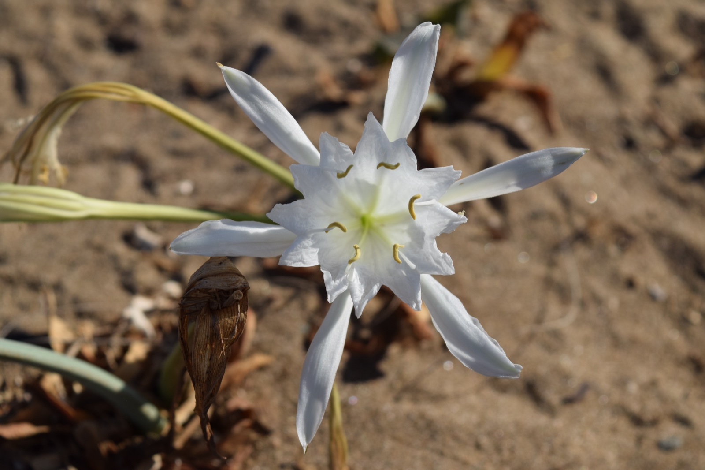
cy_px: 235
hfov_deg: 24.6
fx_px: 1615
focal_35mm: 82
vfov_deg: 16.5
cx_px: 352
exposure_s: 1/800
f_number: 8
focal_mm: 55
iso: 200
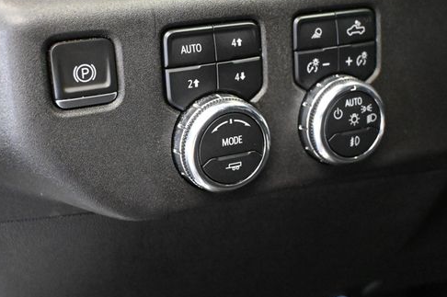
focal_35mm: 54
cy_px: 109
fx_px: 674
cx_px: 242
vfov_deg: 24.8
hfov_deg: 36.7
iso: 11400
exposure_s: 1/60
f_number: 4.5
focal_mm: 27.5
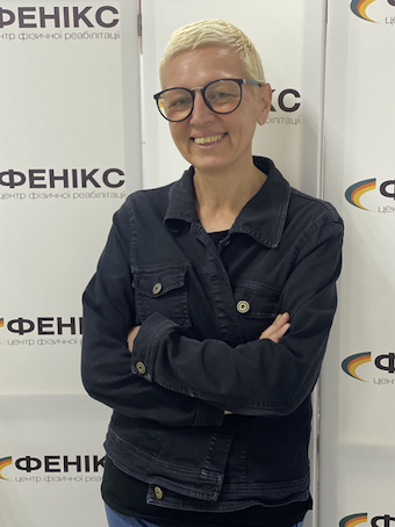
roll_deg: +0.1
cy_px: 260
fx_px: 838
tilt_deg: -10.5
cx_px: 195
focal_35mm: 55
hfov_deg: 26.5
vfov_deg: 35.0
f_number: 2
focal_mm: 6
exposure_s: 1/25
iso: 320
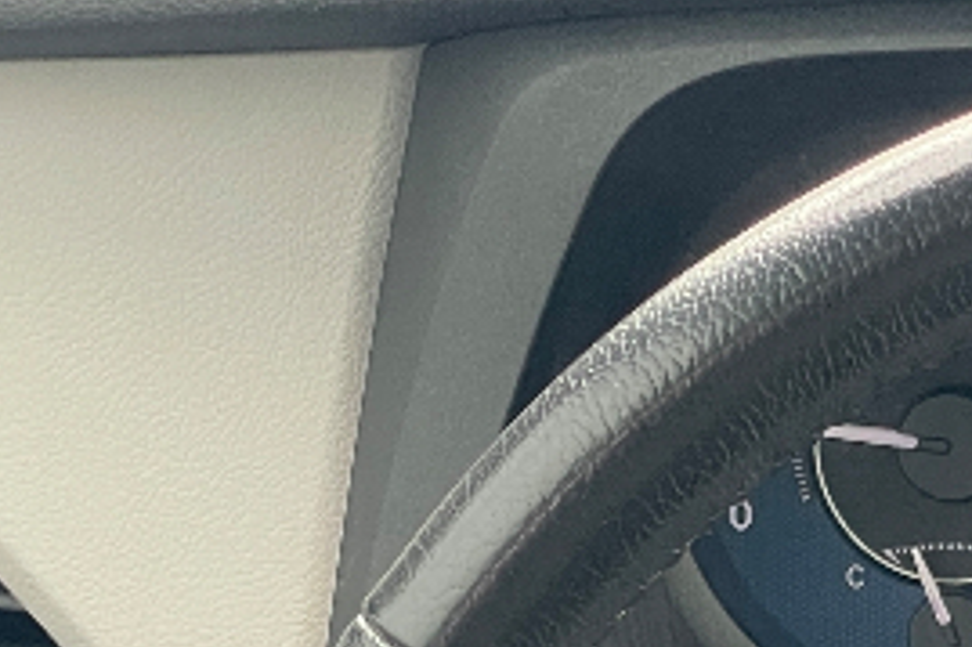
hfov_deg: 9.7
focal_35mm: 206
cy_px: 1374
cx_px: 1467
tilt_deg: -36.8
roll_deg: -2.8
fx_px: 5558
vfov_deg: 6.4
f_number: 2
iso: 125
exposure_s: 1/122
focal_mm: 6
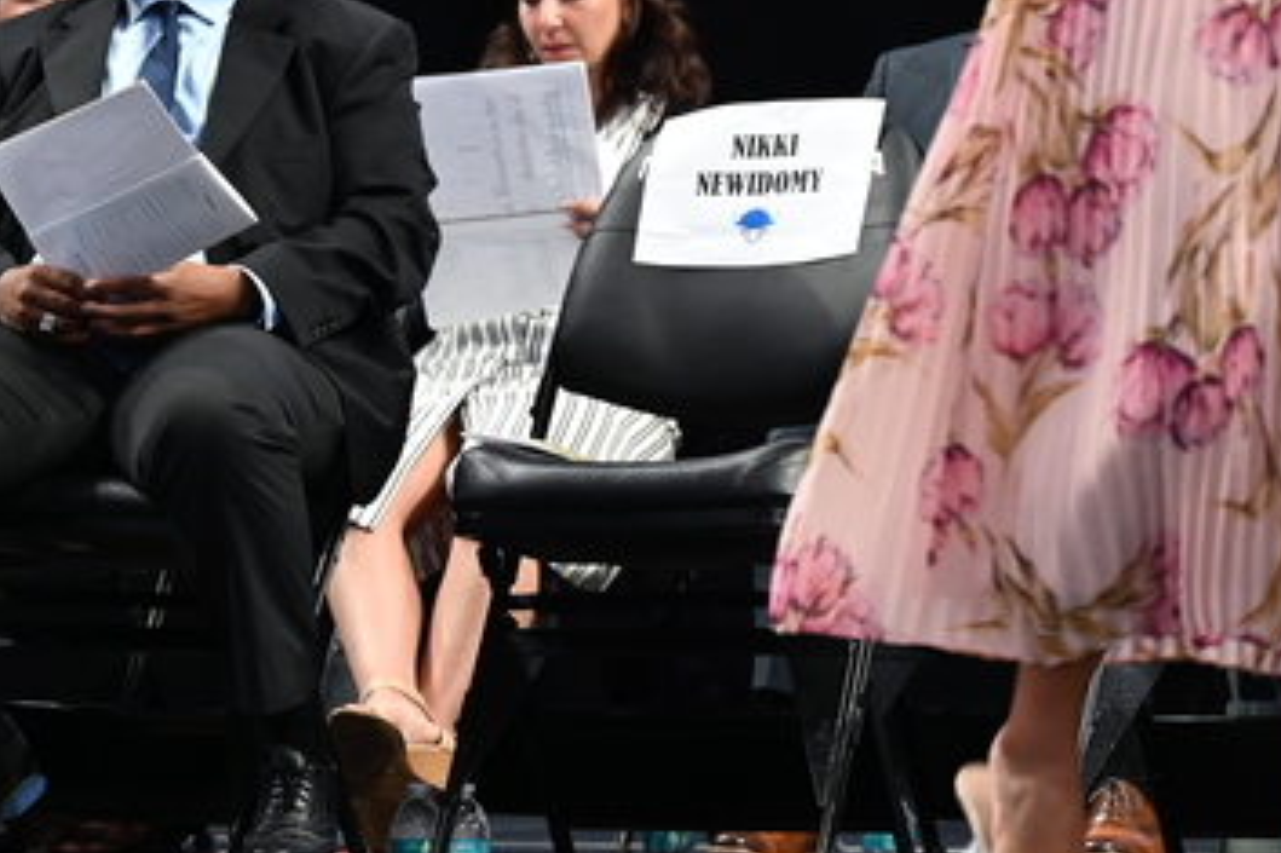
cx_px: 1677
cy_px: -372
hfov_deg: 7.0
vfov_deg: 4.7
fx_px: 10314
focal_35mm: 290
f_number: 2.8
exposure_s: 1/125
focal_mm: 100
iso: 1100
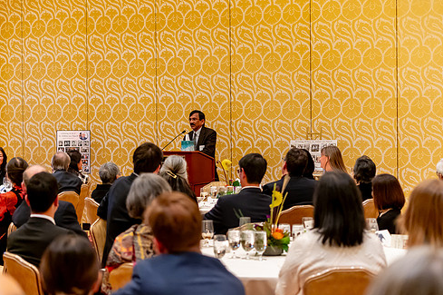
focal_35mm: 84
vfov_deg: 16.2
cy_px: 146
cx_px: 225
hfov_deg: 24.2
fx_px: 1033
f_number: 2.8
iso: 5000
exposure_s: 1/160
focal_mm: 70
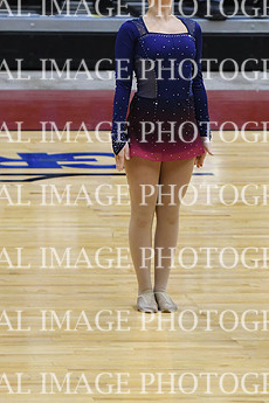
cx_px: 132
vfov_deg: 4.5
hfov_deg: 3.0
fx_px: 5088
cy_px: 164
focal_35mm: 454
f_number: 3.5
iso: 4000
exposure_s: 1/400
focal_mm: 180
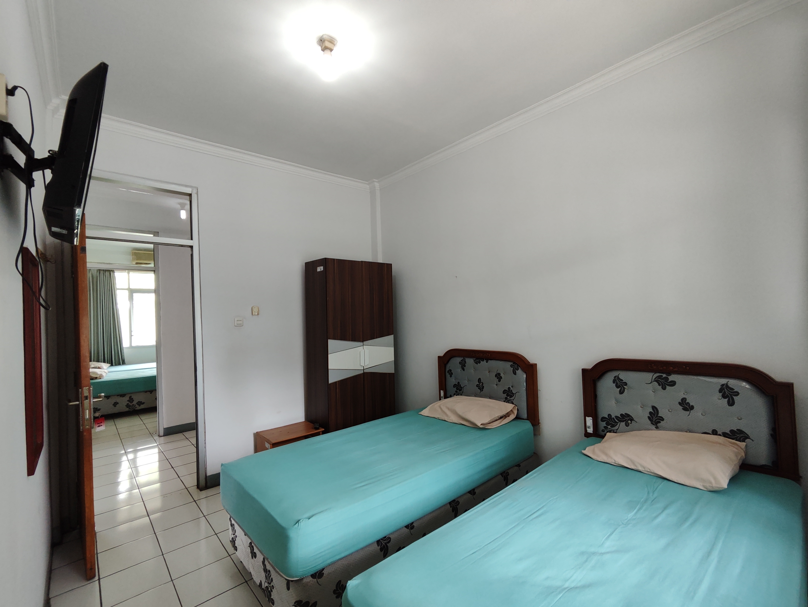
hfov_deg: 94.5
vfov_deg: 78.2
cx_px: 404
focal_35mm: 16
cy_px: 304
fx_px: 374
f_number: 2.2
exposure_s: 1/50
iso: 252
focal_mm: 1.65
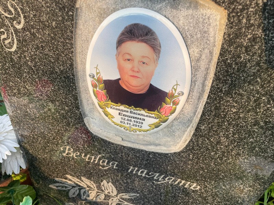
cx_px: 137
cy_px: 102
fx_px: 206
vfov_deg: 53.1
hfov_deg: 67.3
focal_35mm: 26
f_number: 1.6
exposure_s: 1/612
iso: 32
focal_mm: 4.2
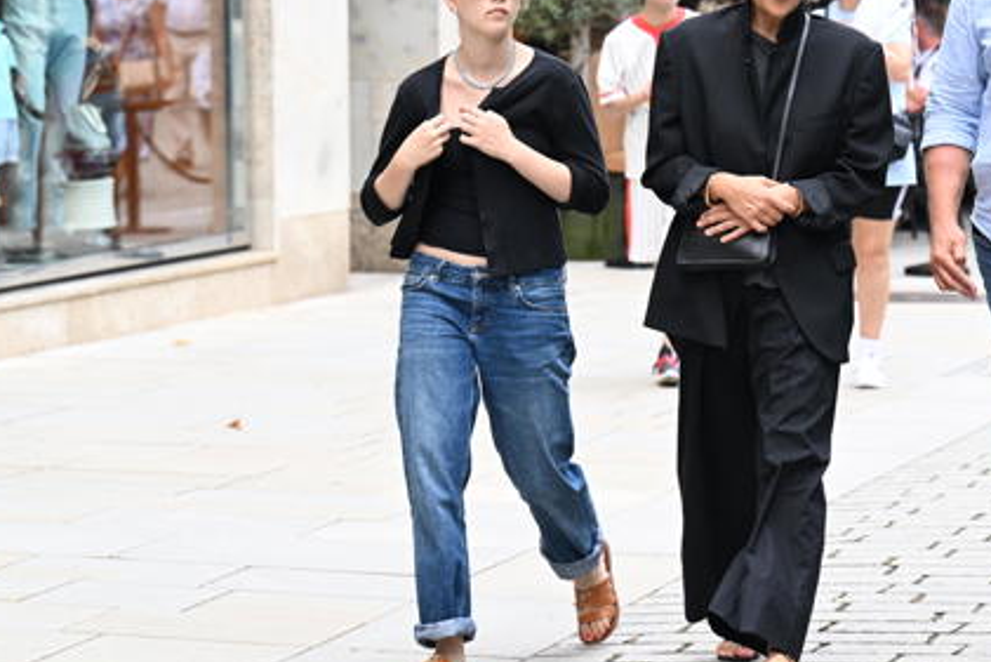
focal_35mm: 172
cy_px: 221
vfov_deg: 8.0
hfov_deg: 11.9
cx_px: 669
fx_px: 4736
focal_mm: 105
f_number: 5
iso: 800
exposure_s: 1/400
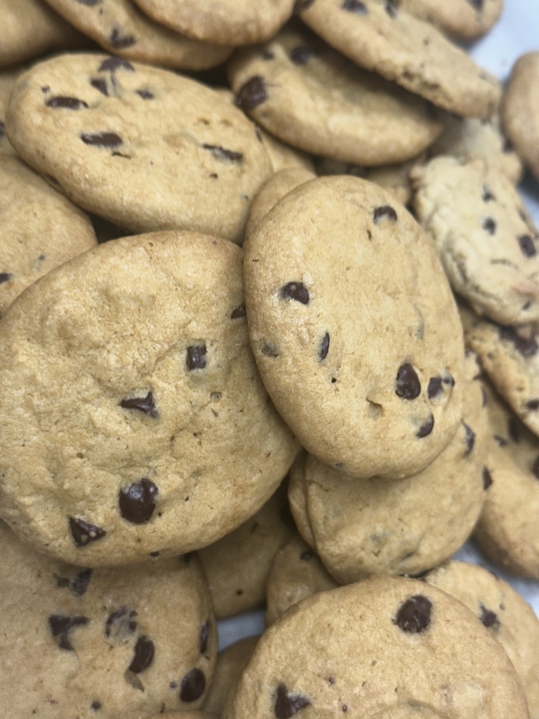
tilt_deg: -58.5
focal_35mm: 48
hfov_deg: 30.3
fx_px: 997
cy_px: 360
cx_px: 270
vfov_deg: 39.7
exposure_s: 1/60
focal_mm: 6.86
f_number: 1.78
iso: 64
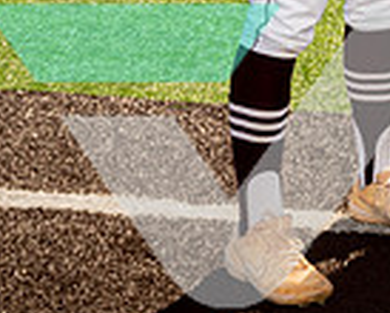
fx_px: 1329
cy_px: -189
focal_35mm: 115
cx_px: 717
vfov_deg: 12.6
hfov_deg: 14.5
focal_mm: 29
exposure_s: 1/250
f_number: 9
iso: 160
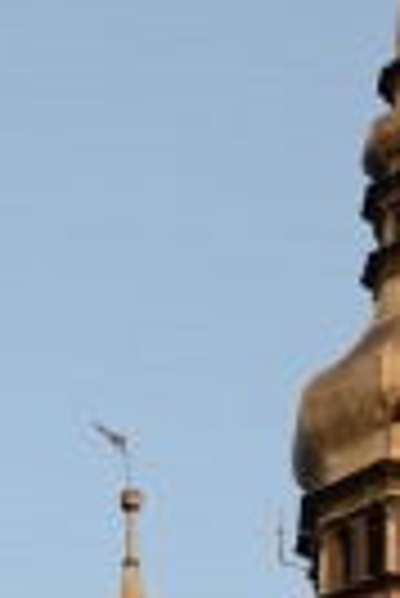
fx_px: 3241
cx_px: 265
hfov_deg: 7.1
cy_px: 740
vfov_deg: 10.3
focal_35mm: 195
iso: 250
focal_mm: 48
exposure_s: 1/125
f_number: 9
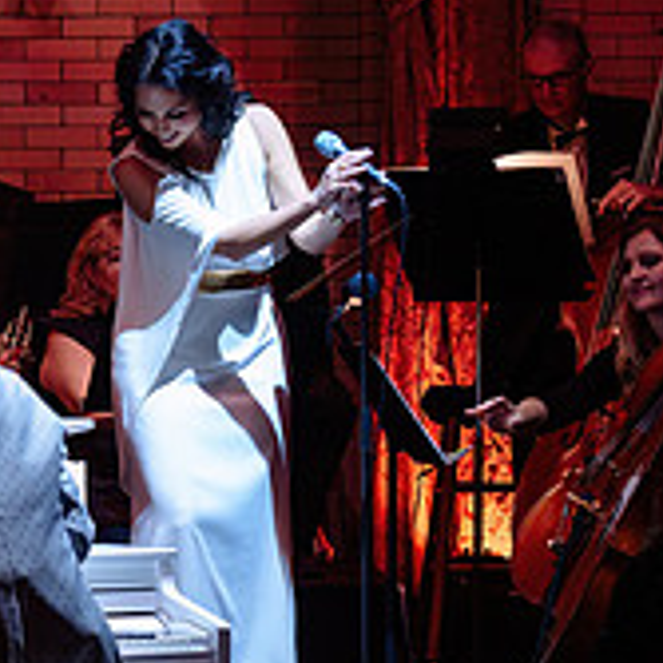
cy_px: 339
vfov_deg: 8.3
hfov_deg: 8.2
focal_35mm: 212
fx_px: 4594
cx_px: -123
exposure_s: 1/125
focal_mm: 72
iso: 2000
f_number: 3.5
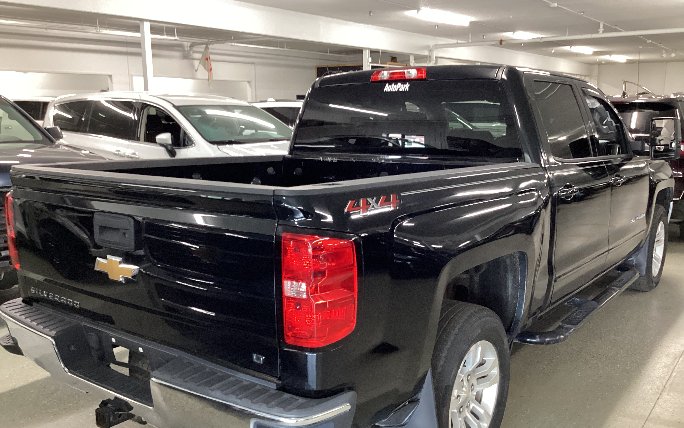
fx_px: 615
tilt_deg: -14.6
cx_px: 342
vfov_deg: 38.3
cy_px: 235
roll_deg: +0.4
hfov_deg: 58.1
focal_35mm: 33
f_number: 2.4
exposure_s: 1/40
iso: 250
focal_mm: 3.3
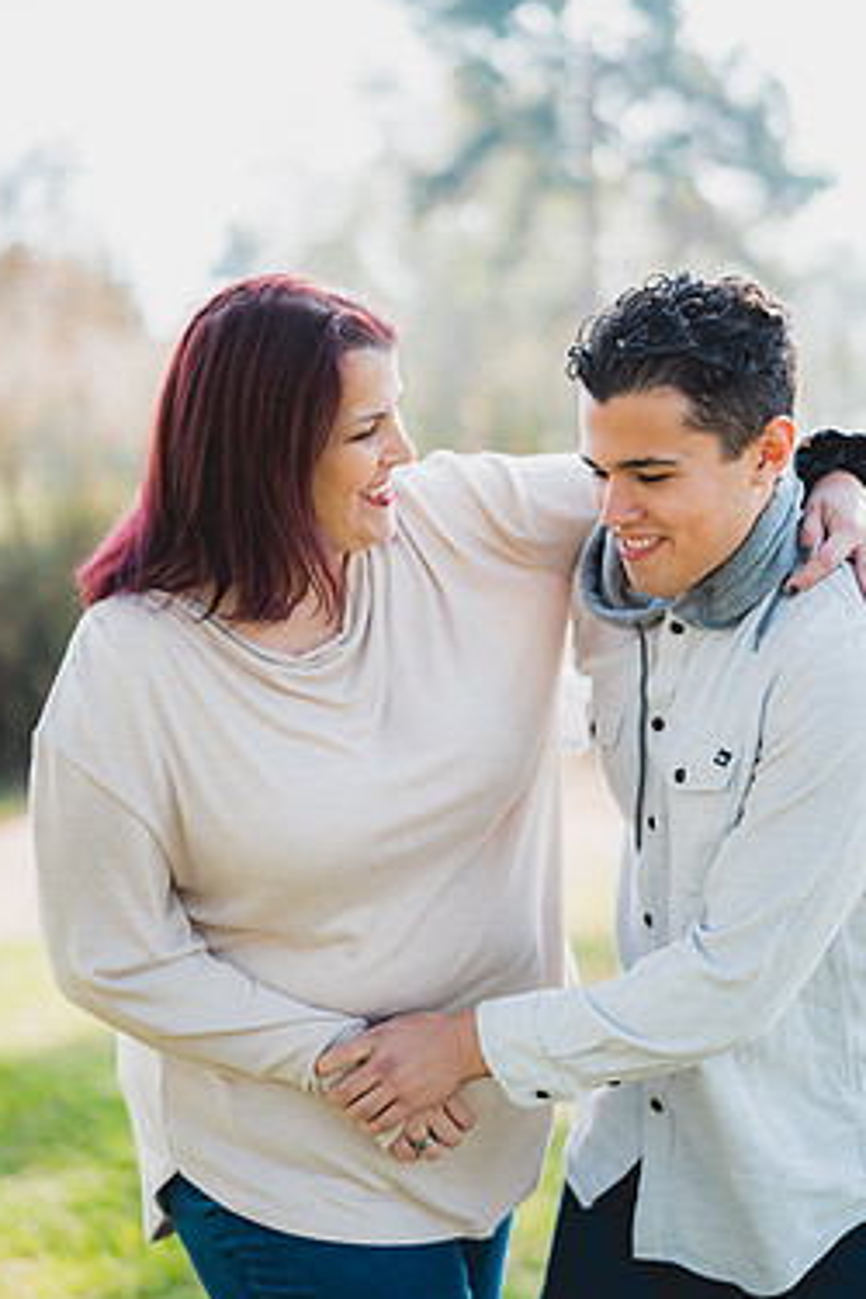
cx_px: 447
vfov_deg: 33.4
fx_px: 2165
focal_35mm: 60
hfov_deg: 22.6
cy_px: 707
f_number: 1.4
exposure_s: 1/1600
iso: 250
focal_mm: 50
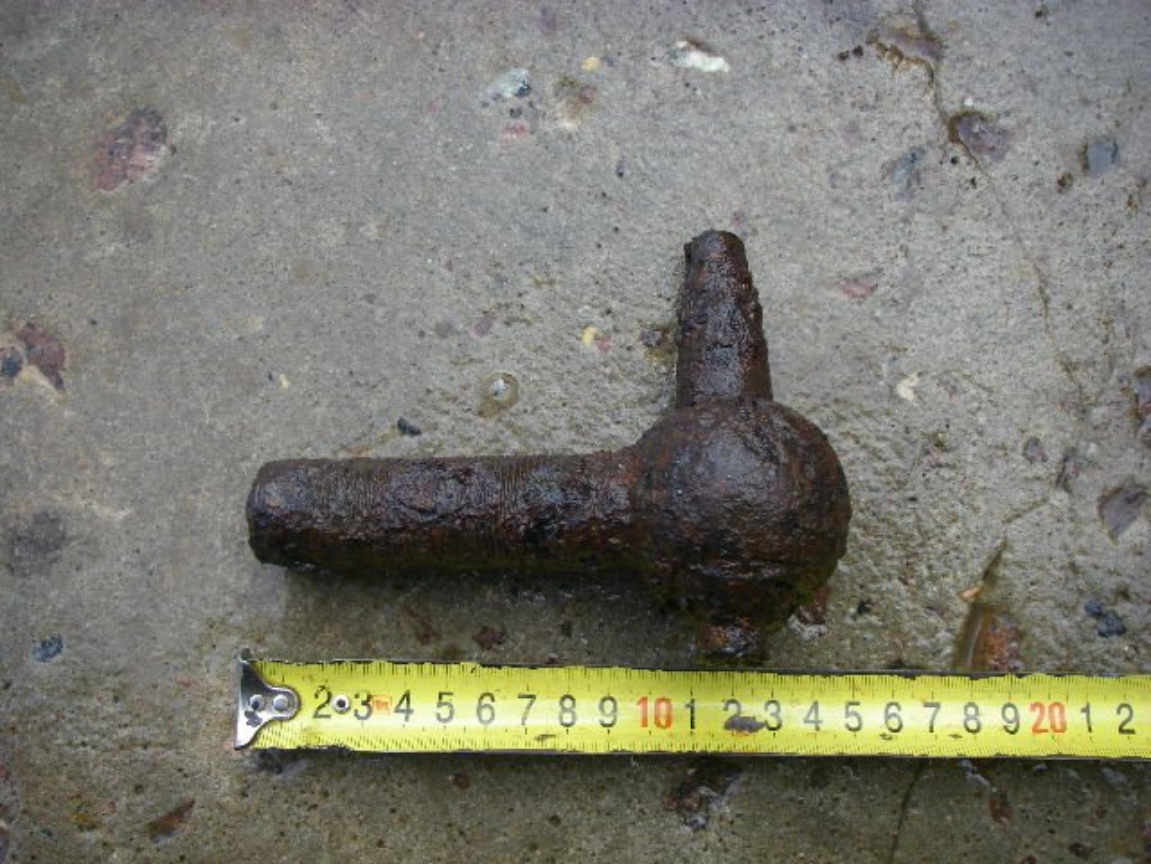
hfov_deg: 49.0
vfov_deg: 37.7
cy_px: 432
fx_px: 1264
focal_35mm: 38
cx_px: 576
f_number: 3.3
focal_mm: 6.3
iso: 64
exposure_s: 1/80
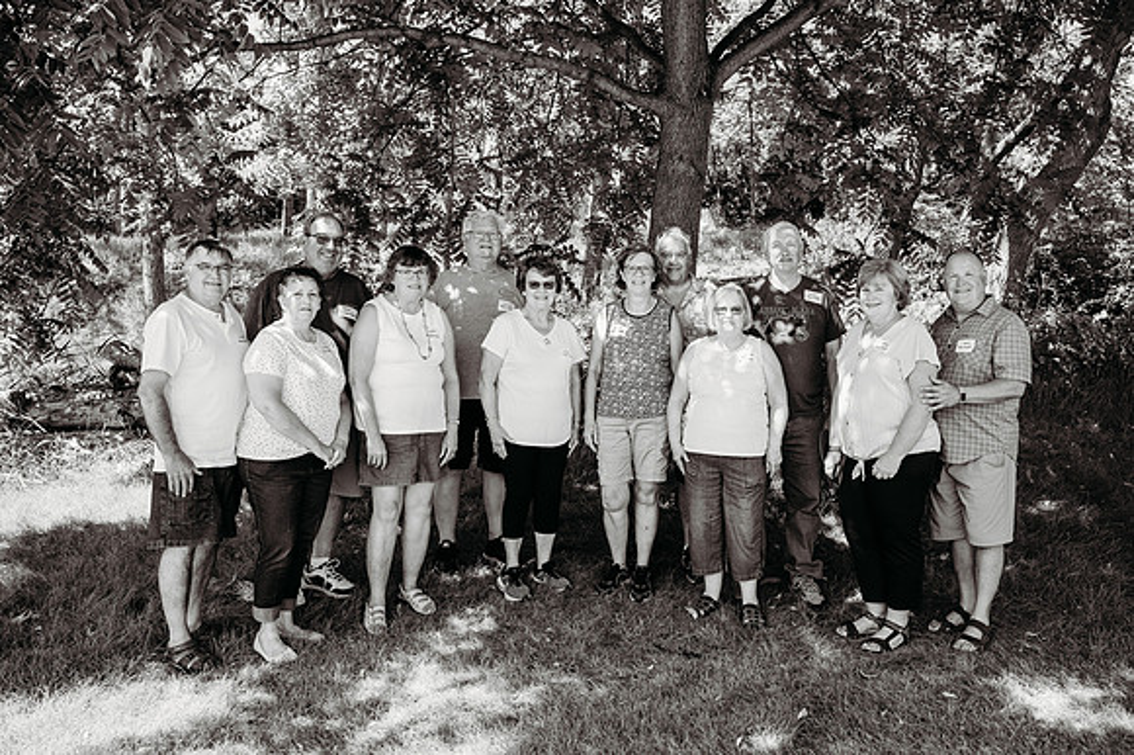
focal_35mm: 32
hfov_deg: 58.6
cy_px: 345
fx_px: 1008
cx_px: 615
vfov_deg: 41.0
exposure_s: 1/200
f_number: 4.5
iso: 200
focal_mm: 29.5
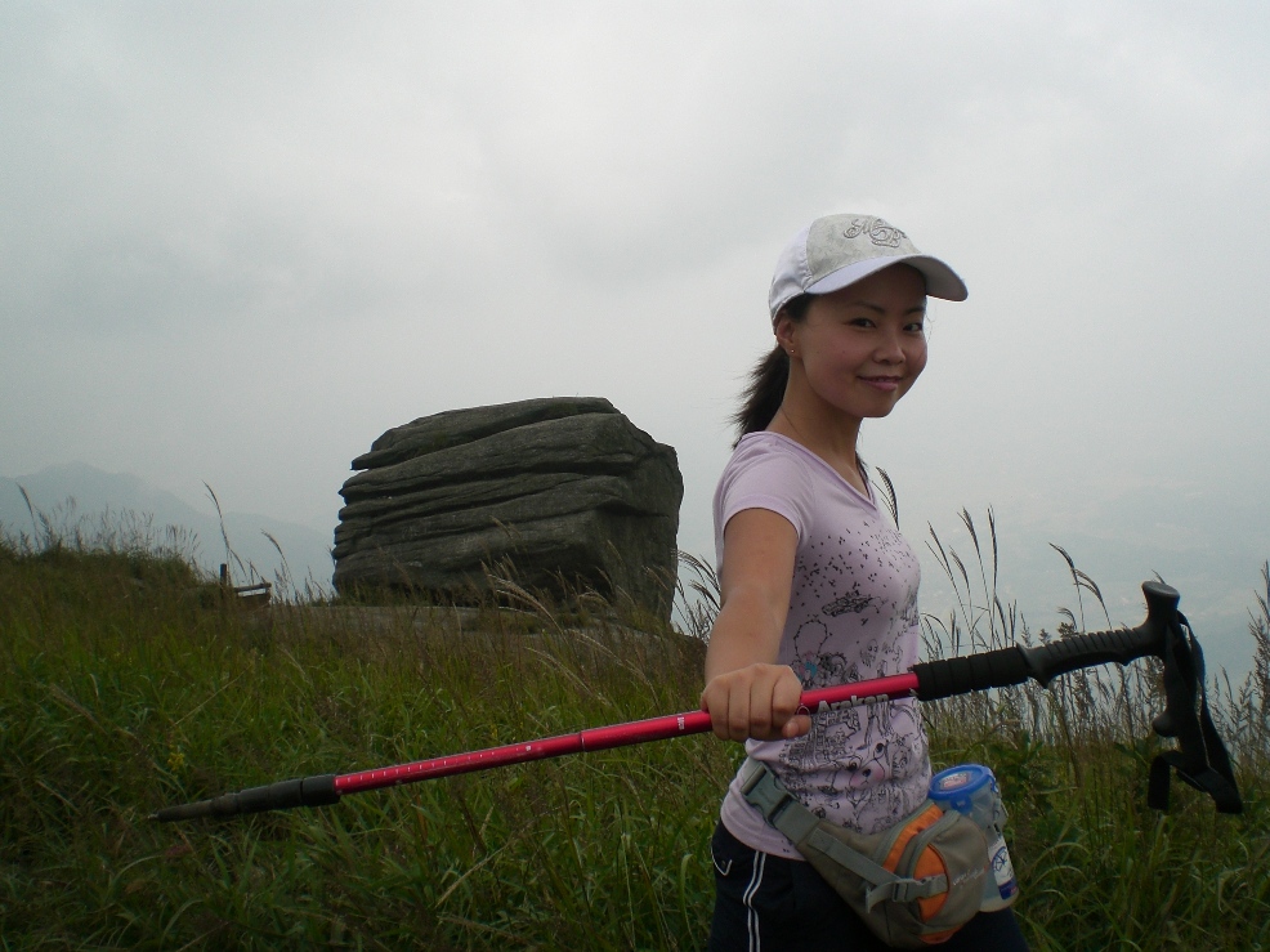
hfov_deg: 49.0
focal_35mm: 38
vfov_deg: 37.7
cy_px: 476
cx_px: 635
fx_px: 1394
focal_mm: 6.3
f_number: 4.4
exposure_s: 1/400
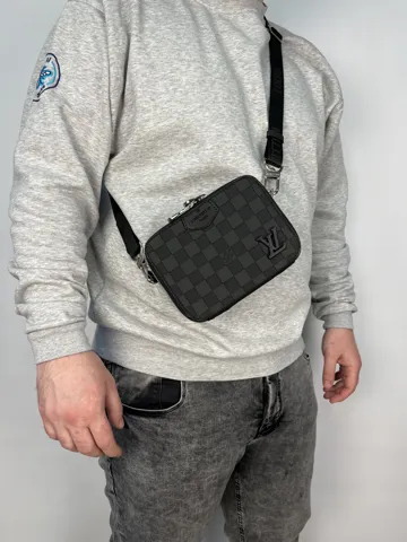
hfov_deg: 53.1
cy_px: 271
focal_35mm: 26
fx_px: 408
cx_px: 204
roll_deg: +0.8
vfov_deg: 67.3
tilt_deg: -7.2
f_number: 1.5
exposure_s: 1/223
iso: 40
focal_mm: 5.7
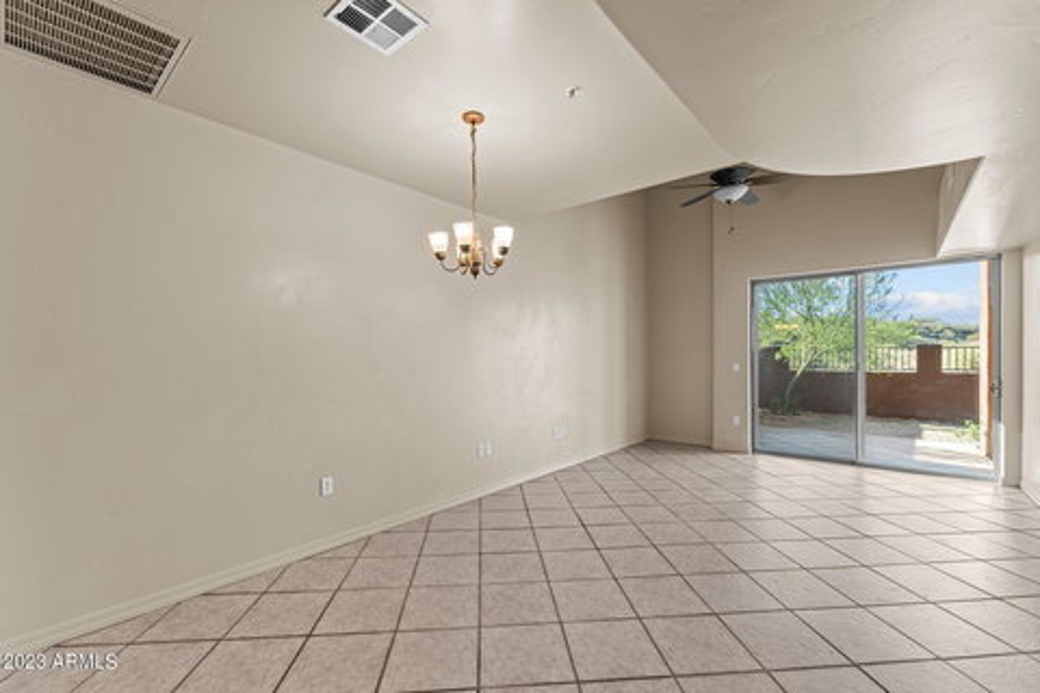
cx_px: 520
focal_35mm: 15
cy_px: 346
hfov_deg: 100.4
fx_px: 433
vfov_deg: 77.3
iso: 400
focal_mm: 15
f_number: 8
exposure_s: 1/6
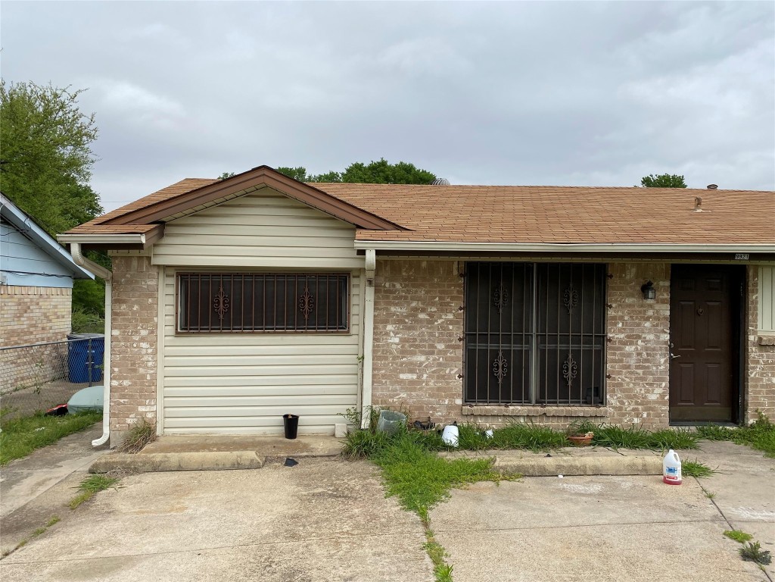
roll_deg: +0.0
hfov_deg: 67.3
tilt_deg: +1.9
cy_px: 291
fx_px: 582
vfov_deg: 53.1
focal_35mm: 26
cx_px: 388
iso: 32
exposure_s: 1/3731
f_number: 1.8
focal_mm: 4.25
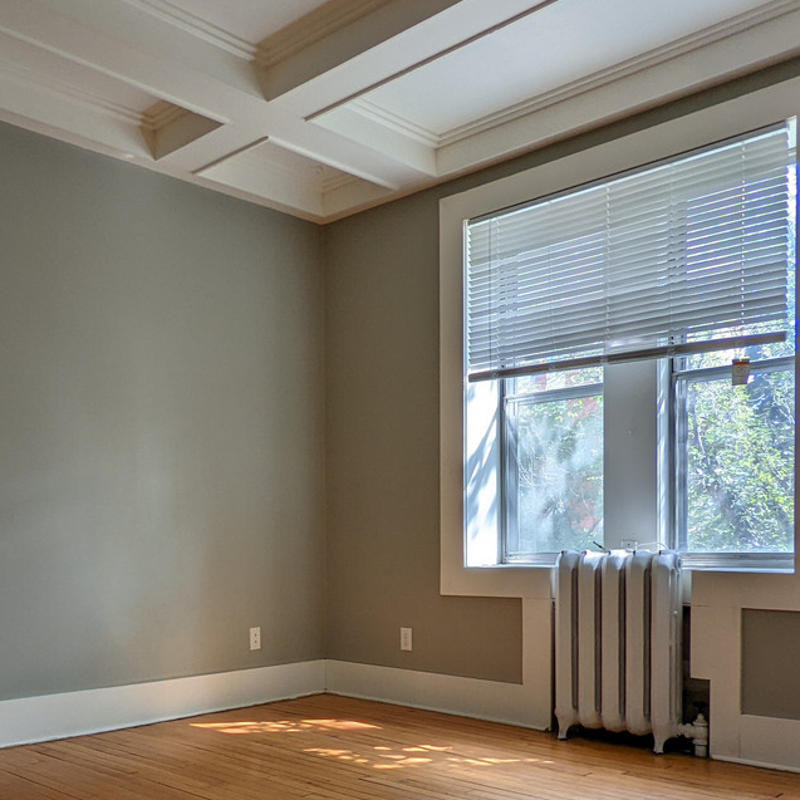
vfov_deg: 47.2
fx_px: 889
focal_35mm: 34
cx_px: 230
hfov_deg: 47.2
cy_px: 566
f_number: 2.2
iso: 51
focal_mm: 2.35
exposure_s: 1/136
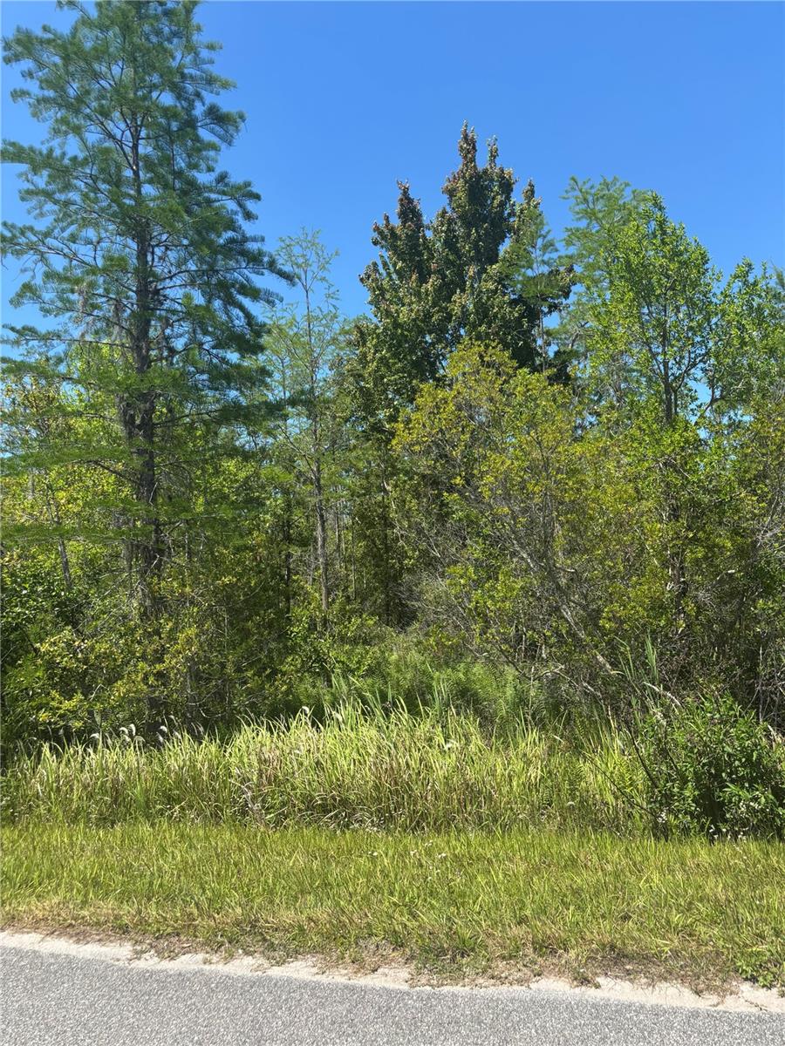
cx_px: 392
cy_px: 523
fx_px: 786
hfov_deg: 53.1
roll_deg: +2.5
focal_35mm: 26
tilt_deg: +3.6
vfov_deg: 67.3
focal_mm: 5.96
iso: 50
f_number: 1.6
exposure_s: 1/1642
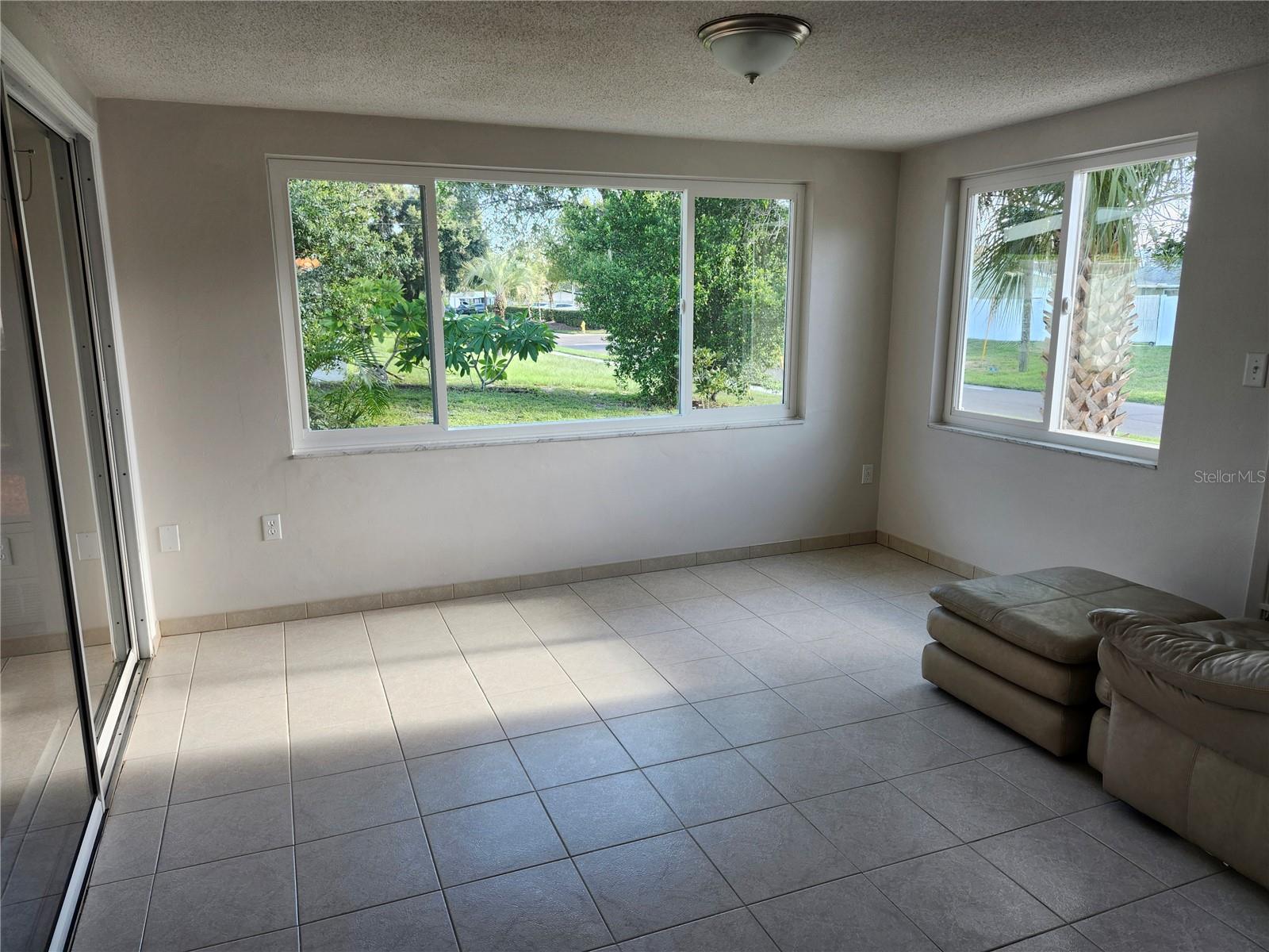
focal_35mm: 23
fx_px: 843
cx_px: 634
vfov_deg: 58.9
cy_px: 476
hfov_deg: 73.9
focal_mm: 5.54
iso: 100
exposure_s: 1/180
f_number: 1.8
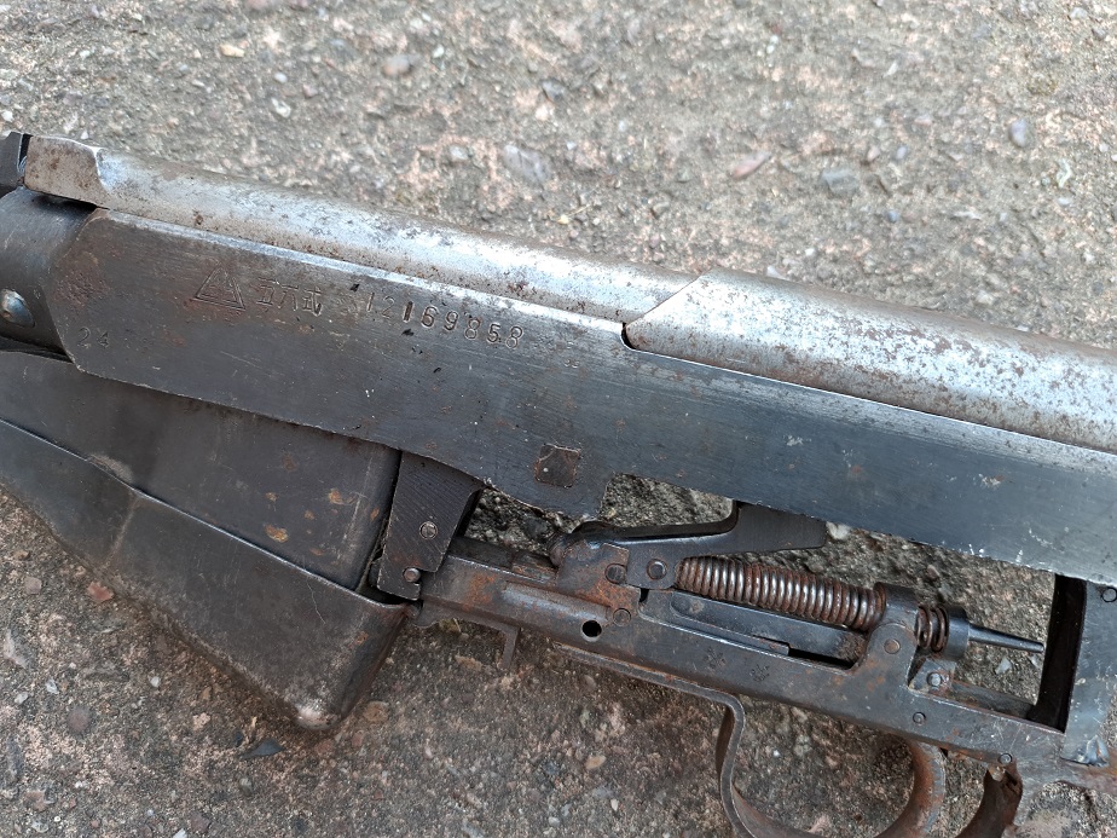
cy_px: 419
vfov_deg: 56.8
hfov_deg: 71.6
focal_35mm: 24
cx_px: 558
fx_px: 774
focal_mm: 5.23
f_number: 1.8
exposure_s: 1/50
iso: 100
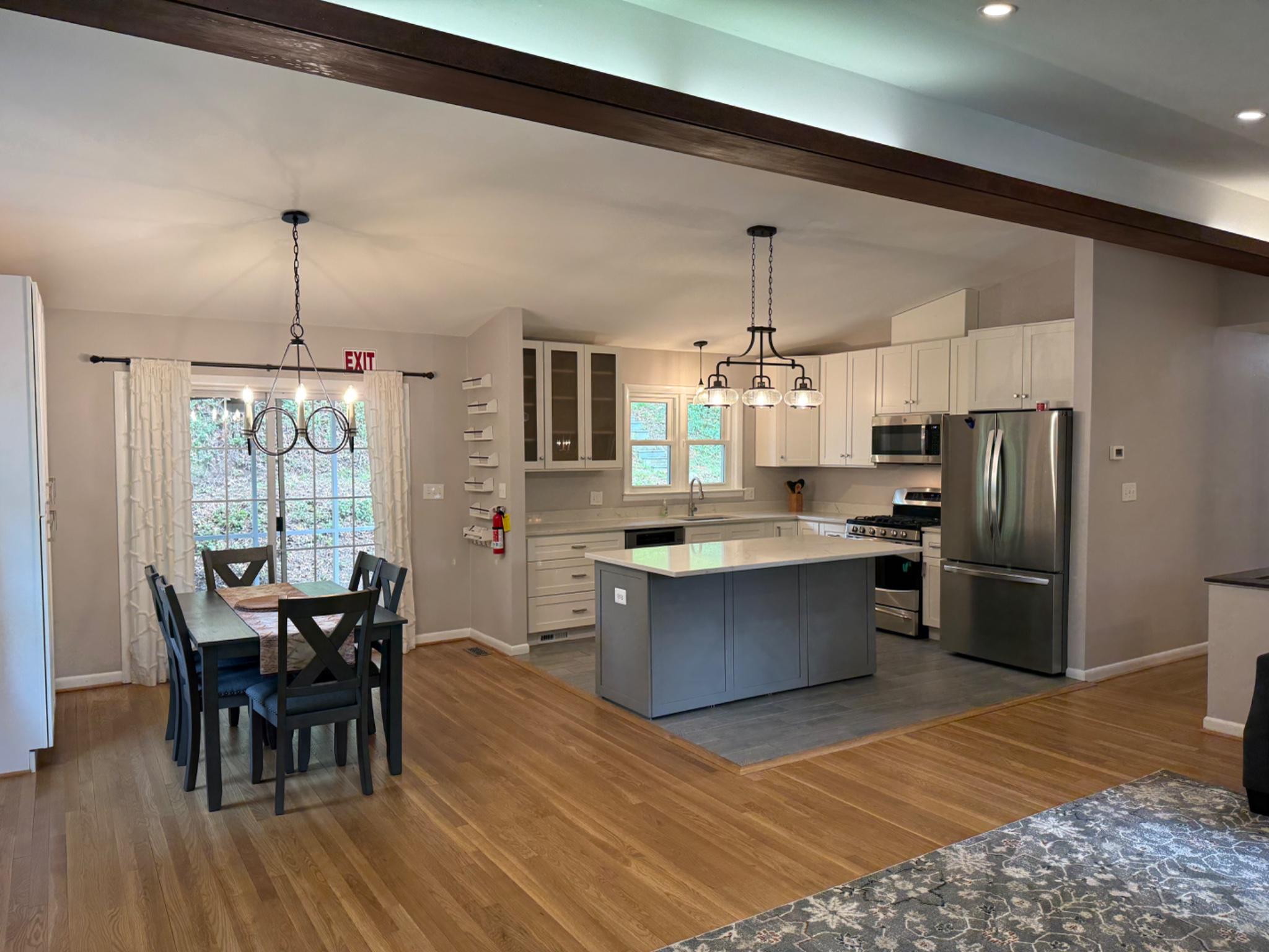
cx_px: 634
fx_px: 880
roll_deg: +0.7
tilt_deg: -2.2
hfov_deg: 71.6
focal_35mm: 24
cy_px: 476
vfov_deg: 56.8
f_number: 1.78
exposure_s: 1/120
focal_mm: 6.76
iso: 160
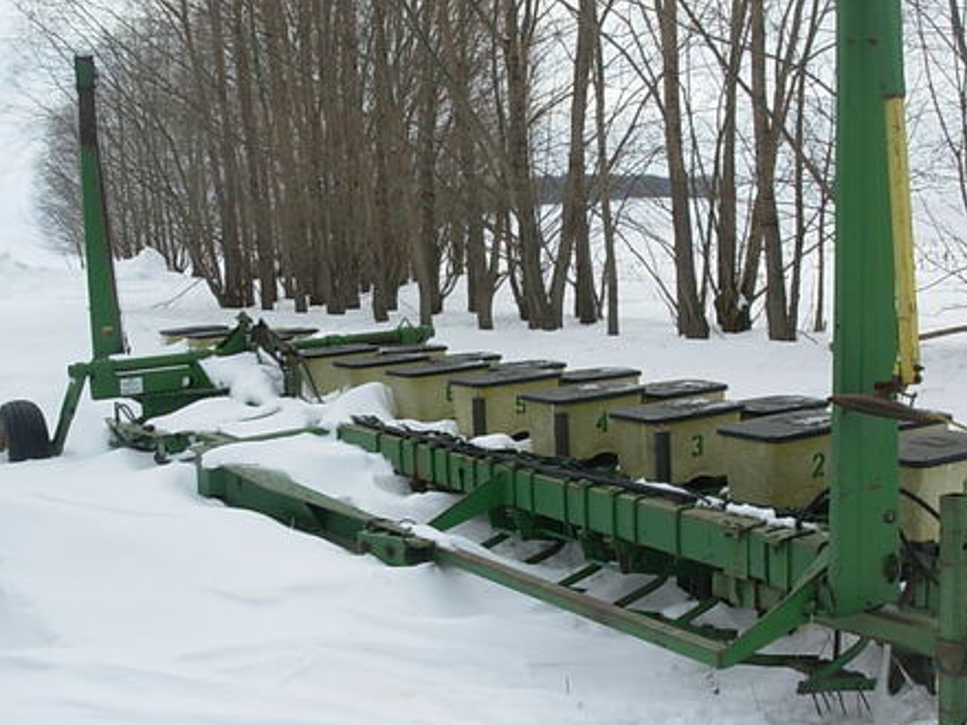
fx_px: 1313
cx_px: 558
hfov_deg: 40.3
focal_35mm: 47
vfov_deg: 30.9
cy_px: 393
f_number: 4.9
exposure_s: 1/767
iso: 50
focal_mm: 6.3
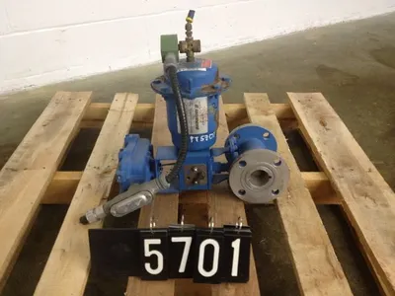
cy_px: 148
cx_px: 198
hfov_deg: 52.6
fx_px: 399
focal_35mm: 35
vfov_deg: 40.7
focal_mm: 4.28
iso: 200
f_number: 2.4
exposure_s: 1/20
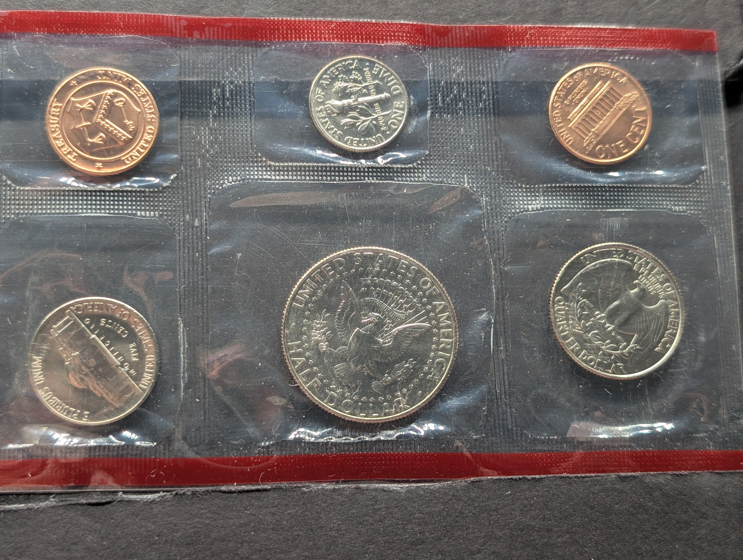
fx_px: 1053
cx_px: 372
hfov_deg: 38.9
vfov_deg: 29.7
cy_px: 280
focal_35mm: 49
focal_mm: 6.9
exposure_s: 1/71.1
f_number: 1.68
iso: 89
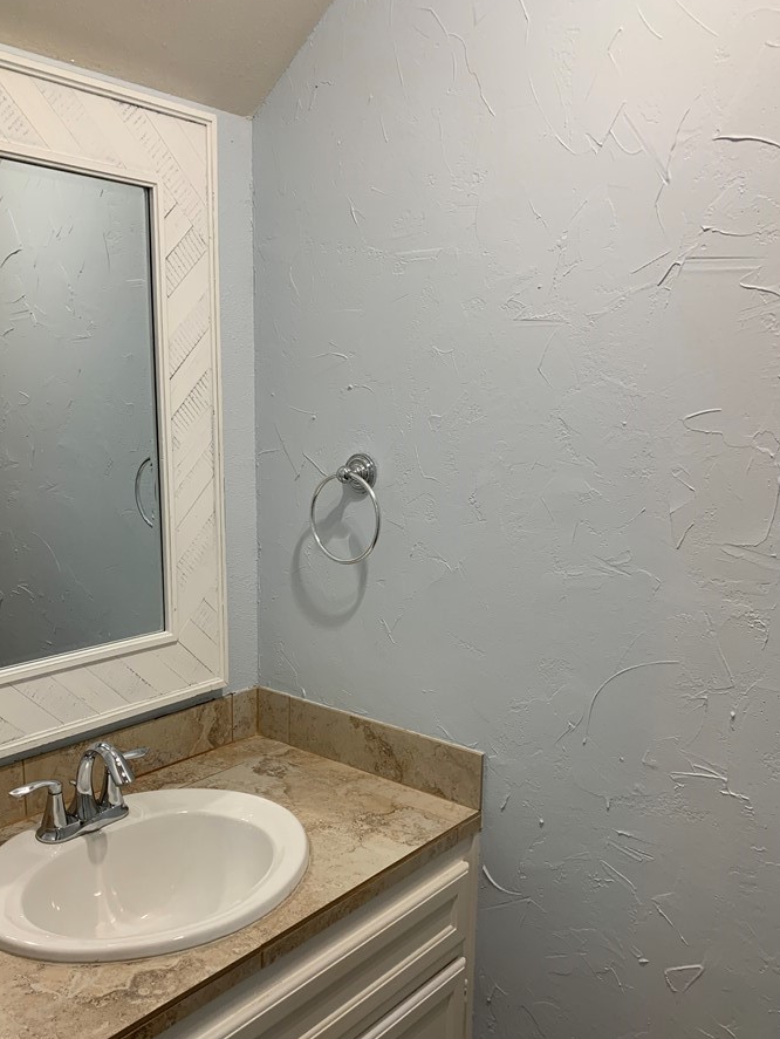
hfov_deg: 46.7
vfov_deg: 59.8
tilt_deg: -12.0
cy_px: 583
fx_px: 901
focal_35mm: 30
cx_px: 347
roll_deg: -1.6
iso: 80
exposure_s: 1/60
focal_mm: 4.25
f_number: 1.8
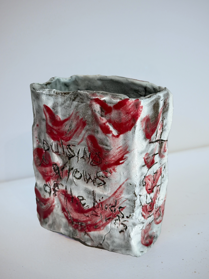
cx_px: 104
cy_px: 140
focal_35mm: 46
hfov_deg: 31.5
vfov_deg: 41.2
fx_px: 370
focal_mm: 23
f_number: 4.3
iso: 200
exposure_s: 1/60
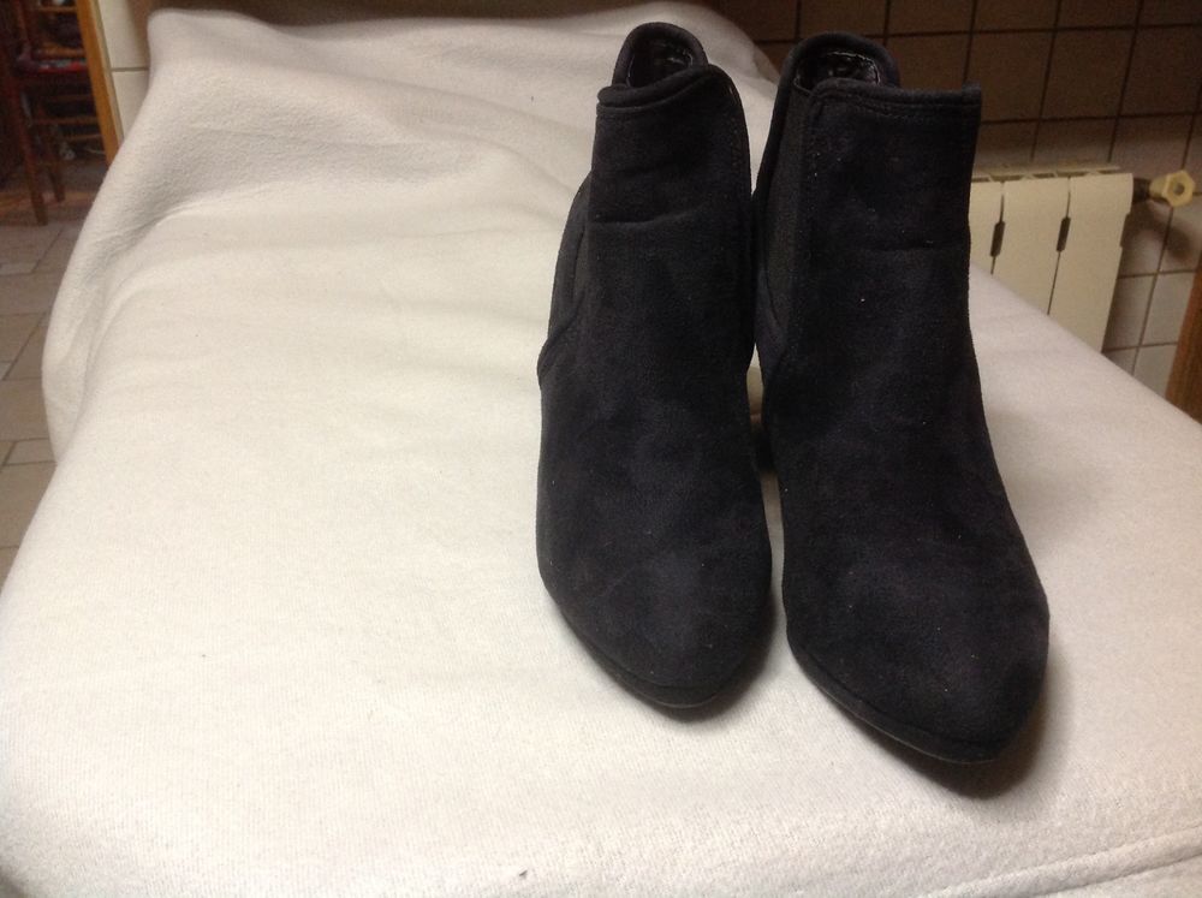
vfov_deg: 40.6
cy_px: 449
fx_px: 1214
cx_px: 601
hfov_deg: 52.7
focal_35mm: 35
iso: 200
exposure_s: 1/17
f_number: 2.4
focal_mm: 4.28
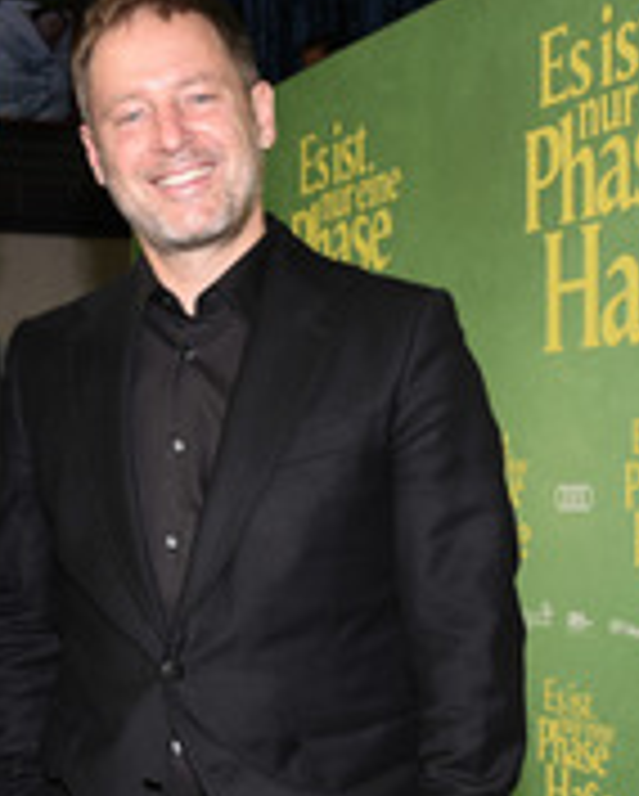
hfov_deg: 20.3
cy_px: 553
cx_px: 65
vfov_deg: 25.5
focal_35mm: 74
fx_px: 1746
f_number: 6.3
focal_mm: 31
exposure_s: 1/125
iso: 500
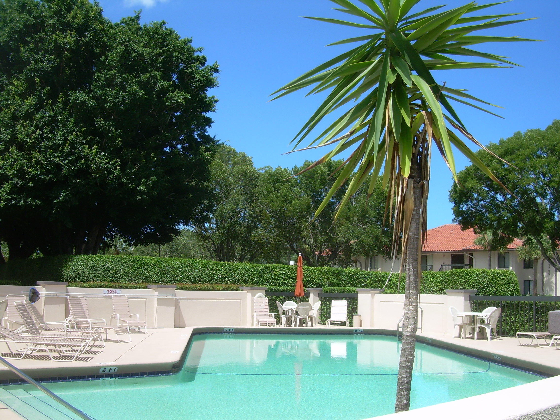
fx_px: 615
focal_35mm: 38
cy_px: 210
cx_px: 280
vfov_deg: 37.7
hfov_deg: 49.0
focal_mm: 6.3
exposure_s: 1/354
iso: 50
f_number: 4.6
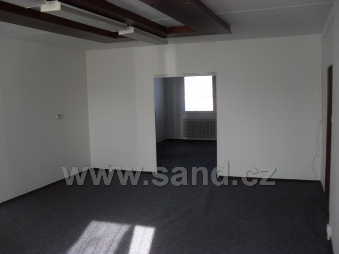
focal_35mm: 35
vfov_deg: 40.7
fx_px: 343
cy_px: 127
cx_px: 170
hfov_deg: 52.6
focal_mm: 6.3
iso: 100
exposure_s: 1/60
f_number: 3.2
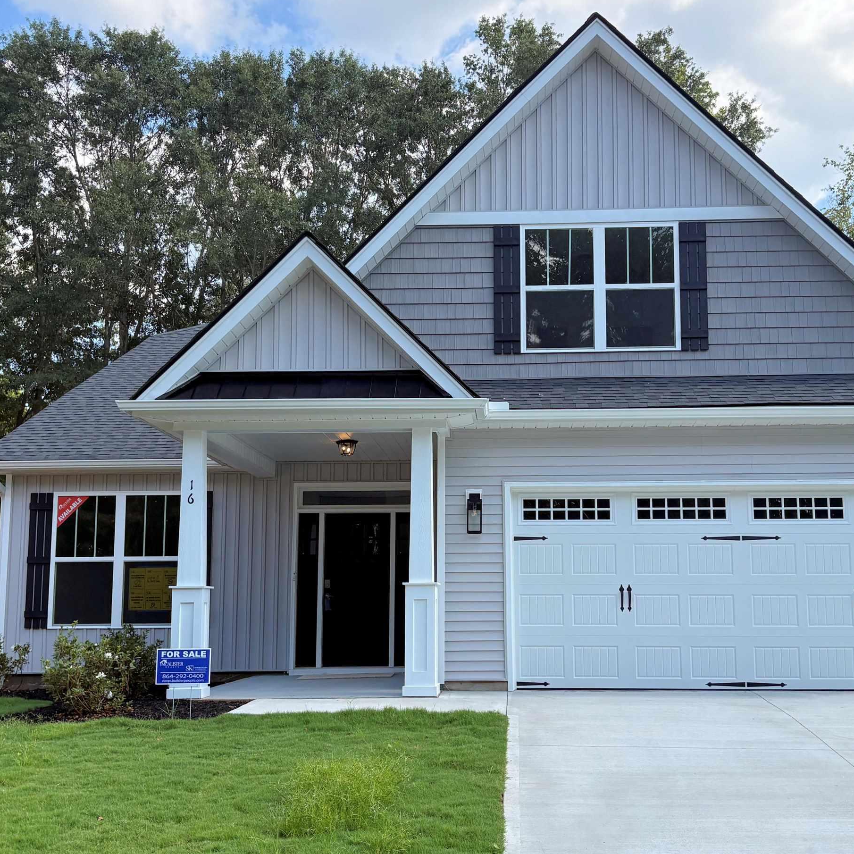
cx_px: 474
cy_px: 472
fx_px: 1089
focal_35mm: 39
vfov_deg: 42.8
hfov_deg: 42.8
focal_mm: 5.96
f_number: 1.6
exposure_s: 1/2075
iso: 64
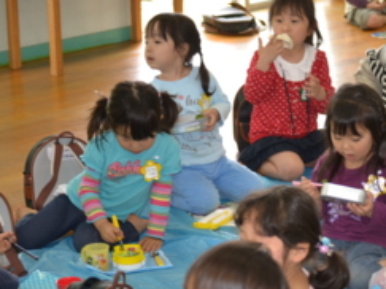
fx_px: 1458
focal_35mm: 131
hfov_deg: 15.0
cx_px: 313
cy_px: 160
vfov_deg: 11.3
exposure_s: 1/30
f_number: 4
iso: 250
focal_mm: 55
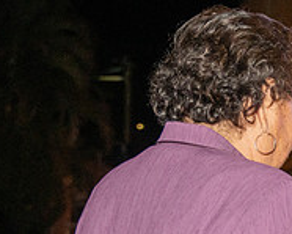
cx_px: 447
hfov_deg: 9.7
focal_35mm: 193
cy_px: 229
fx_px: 1669
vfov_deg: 8.0
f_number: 6
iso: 2000
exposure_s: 1/200
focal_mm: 66
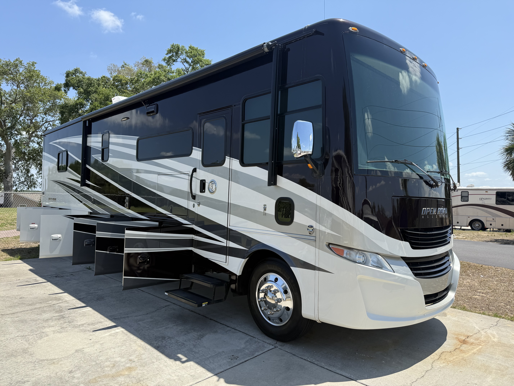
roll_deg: -1.2
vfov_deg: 56.8
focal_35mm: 24
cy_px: 193
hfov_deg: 71.6
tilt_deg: +0.2
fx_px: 356
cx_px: 257
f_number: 1.78
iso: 80
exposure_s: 1/2907
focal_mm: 6.76
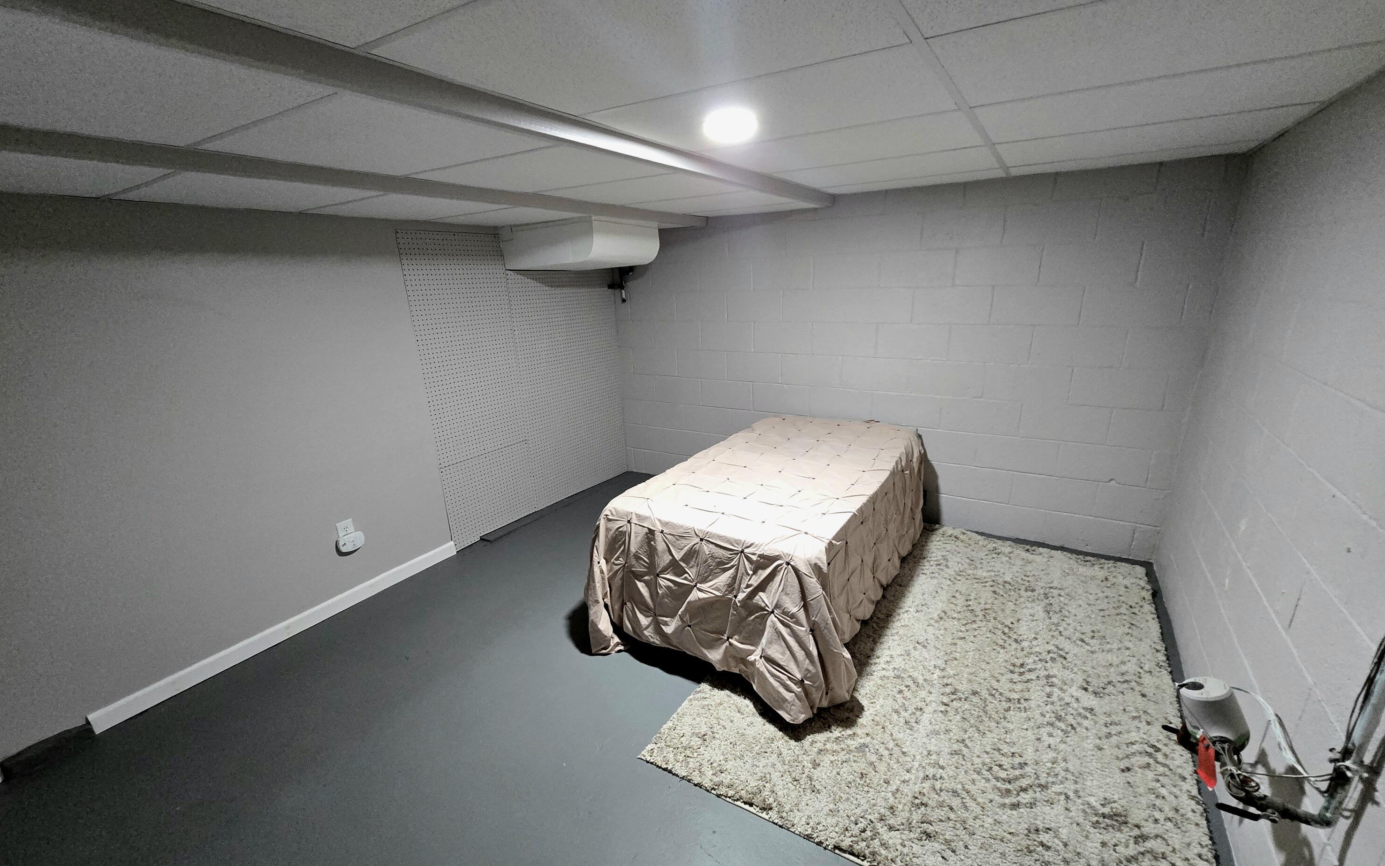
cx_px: 698
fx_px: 528
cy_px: 454
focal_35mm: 14
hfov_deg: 105.3
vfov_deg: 78.6
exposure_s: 1/60.2
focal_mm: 2.2
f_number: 2.2
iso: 800
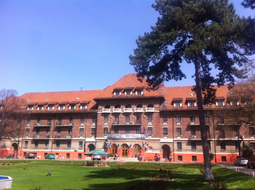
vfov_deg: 40.6
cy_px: 95
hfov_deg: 52.7
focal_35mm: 35
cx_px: 128
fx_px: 257
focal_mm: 3.85
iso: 80
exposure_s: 1/1040
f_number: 2.8
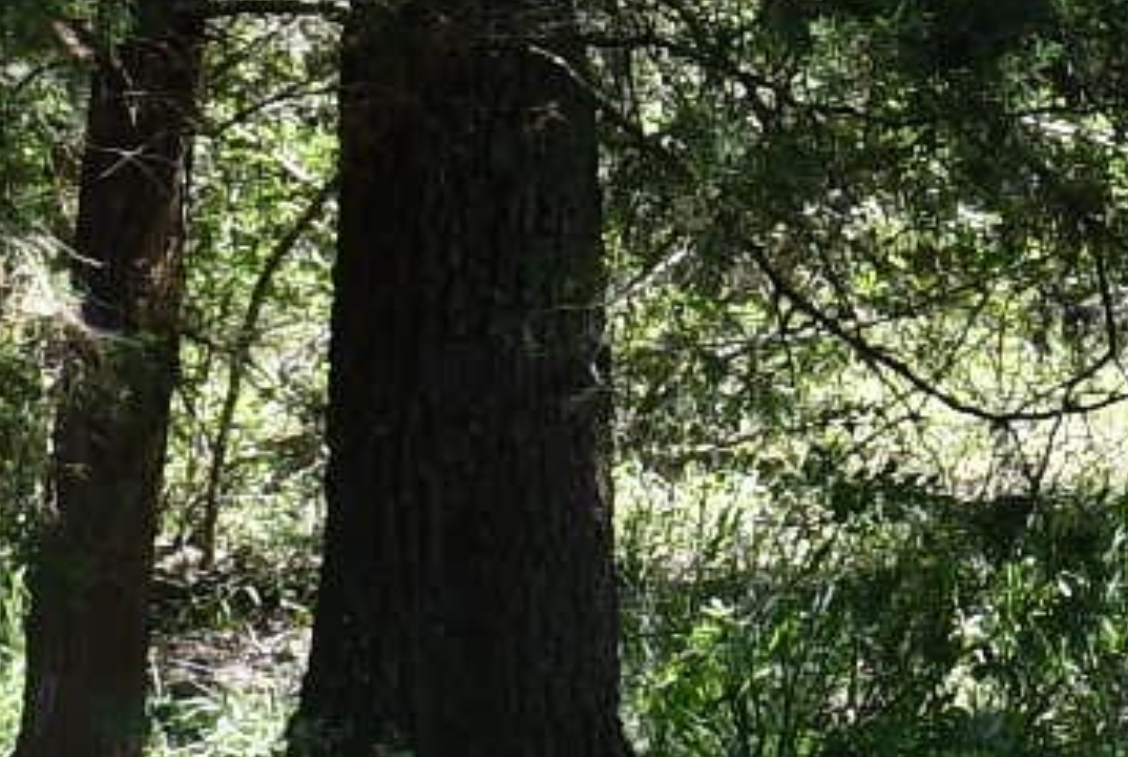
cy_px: 32
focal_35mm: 214
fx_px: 6716
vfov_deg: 6.4
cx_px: 1906
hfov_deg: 9.2
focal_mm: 18
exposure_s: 1/250
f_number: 5.6
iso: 320
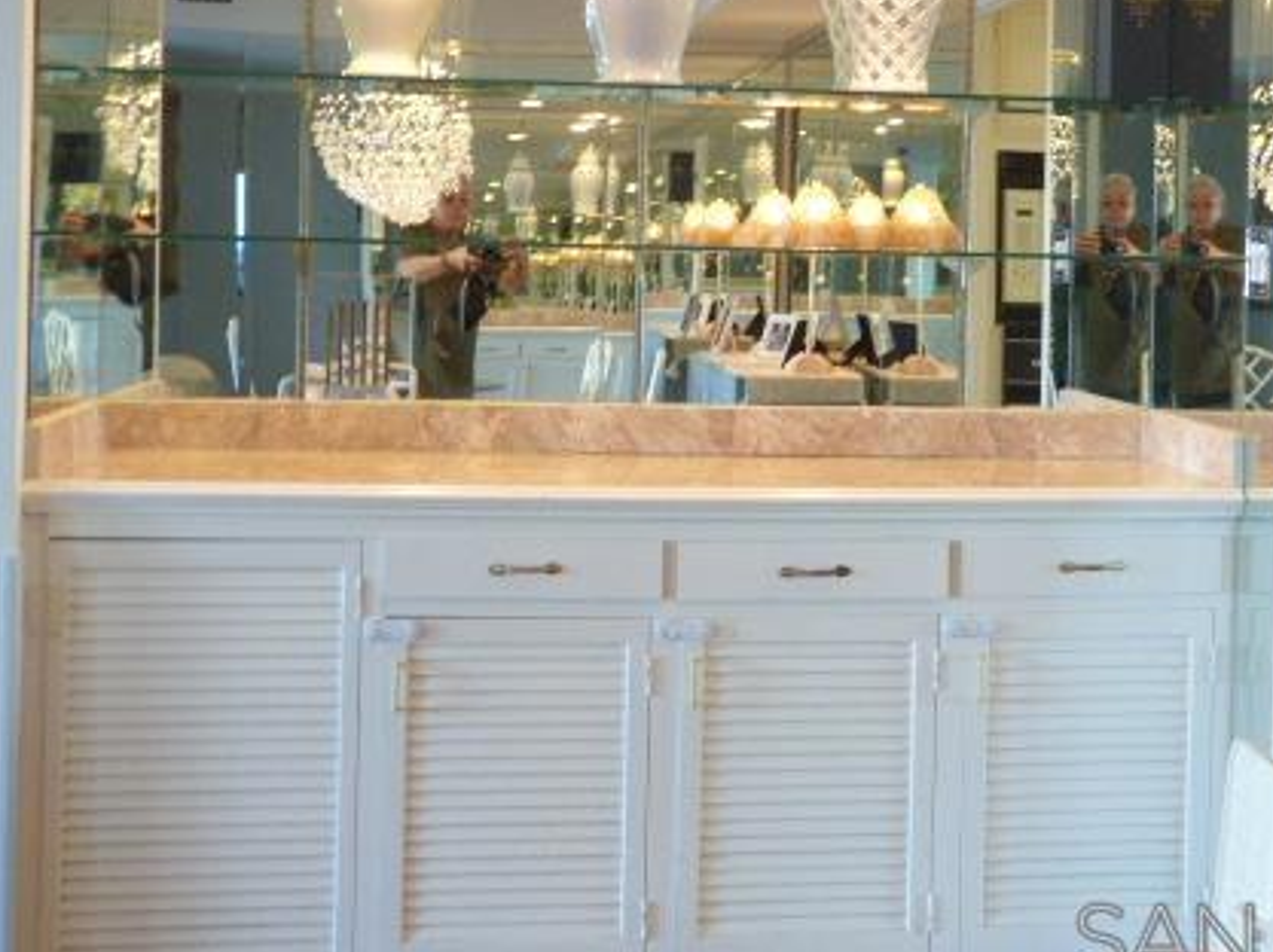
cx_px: 830
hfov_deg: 30.6
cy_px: 272
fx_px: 2315
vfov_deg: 23.1
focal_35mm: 63
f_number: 3.6
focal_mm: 7.37
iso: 200
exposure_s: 1/15
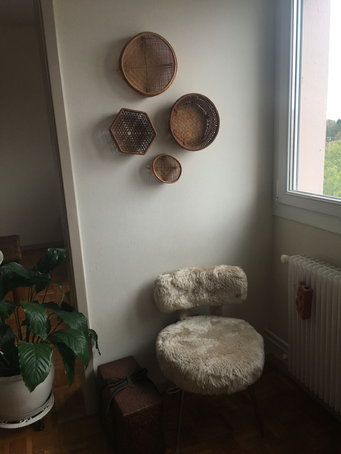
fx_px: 381
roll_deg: +2.5
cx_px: 170
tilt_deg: -13.4
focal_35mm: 29
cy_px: 227
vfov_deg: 61.7
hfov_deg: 48.2
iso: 25
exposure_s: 1/50
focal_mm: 4.15
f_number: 2.2
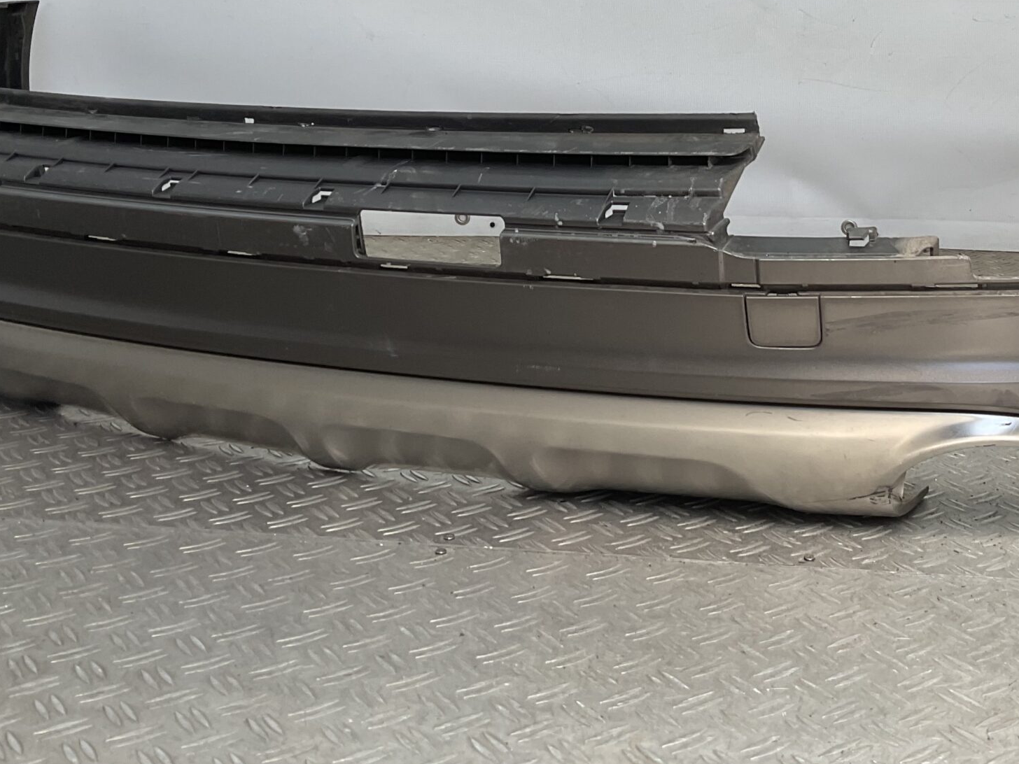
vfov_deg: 27.7
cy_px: 102
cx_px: 680
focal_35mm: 51
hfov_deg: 37.1
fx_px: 1501
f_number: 1.8
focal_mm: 3
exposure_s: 1/225
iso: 16
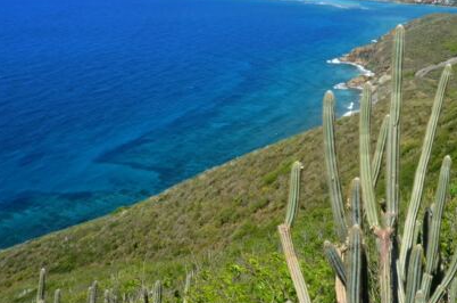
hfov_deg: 44.5
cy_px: 138
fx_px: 545
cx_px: 323
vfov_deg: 31.0
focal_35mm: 43
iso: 200
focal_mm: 18
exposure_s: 1/100
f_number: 18
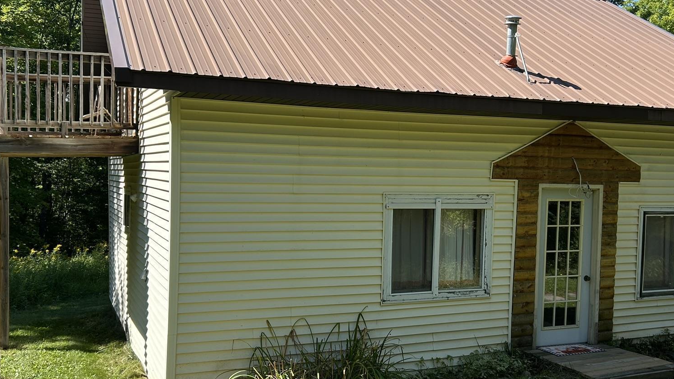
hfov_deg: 51.6
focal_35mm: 39
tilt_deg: -2.0
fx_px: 697
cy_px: 196
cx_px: 347
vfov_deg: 30.4
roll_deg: +0.1
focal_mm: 5.7
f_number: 1.5
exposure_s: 1/1724
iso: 50
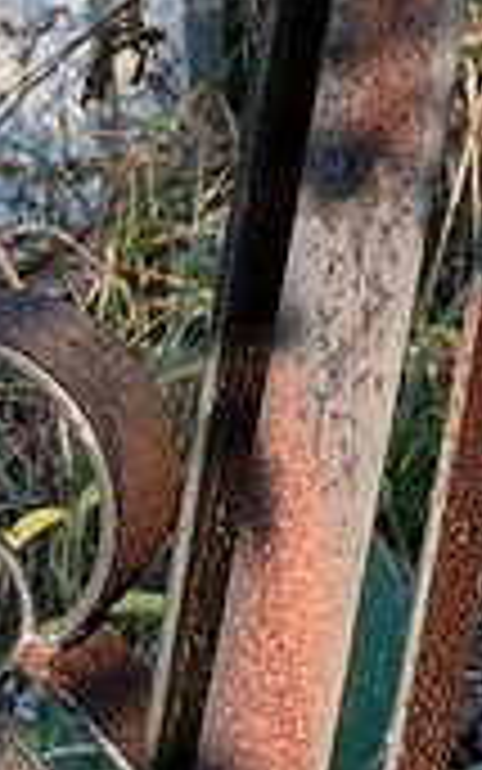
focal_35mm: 382
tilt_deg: -7.9
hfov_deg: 3.4
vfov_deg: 5.4
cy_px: -392
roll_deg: +2.6
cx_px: 270
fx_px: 8022
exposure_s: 1/154
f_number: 2.8
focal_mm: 9
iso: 32
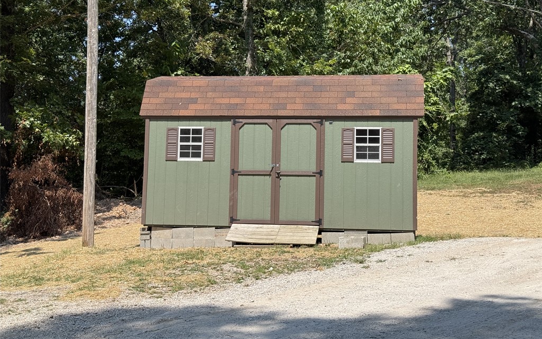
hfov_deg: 39.6
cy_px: 141
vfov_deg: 25.3
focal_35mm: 51
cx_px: 271
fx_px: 753
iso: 64
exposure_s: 1/3534
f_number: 1.78
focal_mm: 6.76
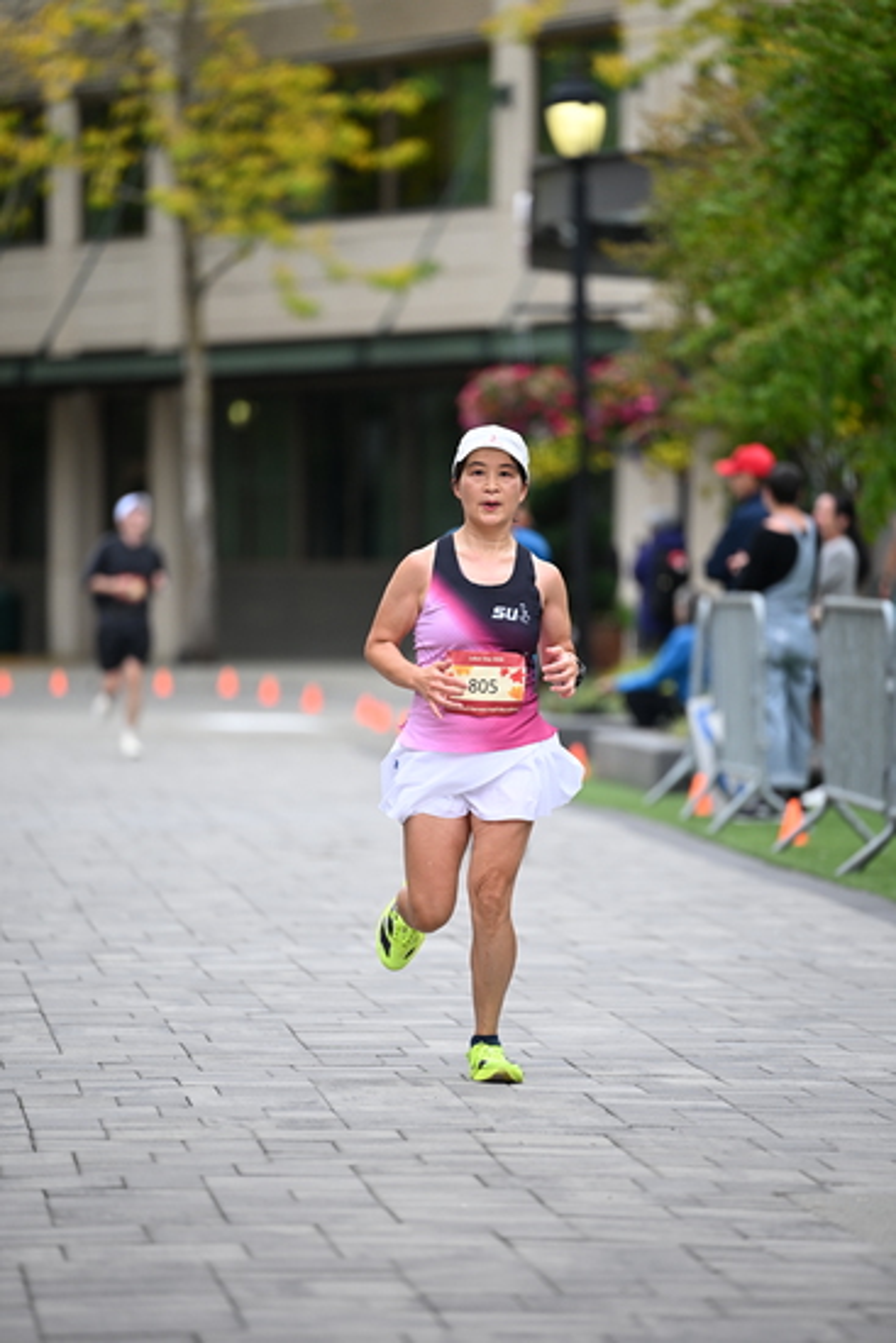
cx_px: 448
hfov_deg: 6.9
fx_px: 7461
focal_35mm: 200
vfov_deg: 10.3
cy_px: 672
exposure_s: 1/2000
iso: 640
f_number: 2.8
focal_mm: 200
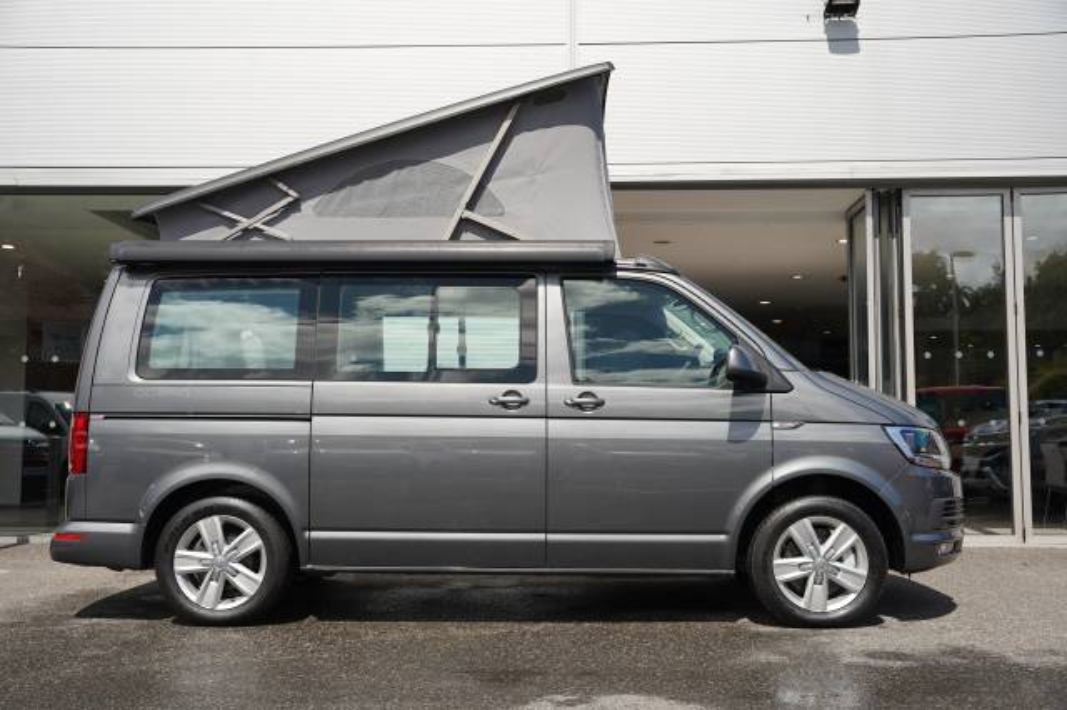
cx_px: 534
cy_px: 355
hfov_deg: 51.1
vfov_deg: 35.3
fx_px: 1117
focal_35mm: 38
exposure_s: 1/320
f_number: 4.5
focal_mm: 37.7
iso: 100
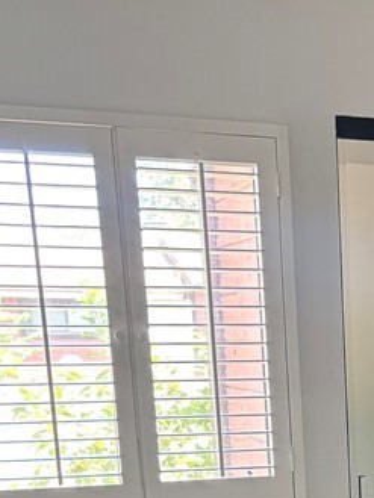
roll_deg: -0.4
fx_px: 1166
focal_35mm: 81
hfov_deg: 17.2
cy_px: 652
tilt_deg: -15.2
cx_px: 483
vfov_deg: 21.7
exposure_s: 1/60
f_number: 1.6
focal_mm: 5.96
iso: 320
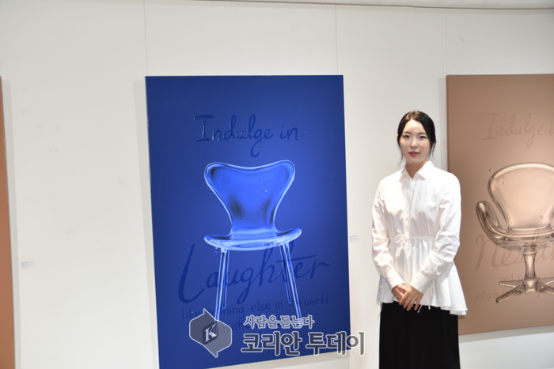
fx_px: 585
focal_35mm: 38
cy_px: 184
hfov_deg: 50.7
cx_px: 277
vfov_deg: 35.1
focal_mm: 38
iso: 400
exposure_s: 1/125
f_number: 4
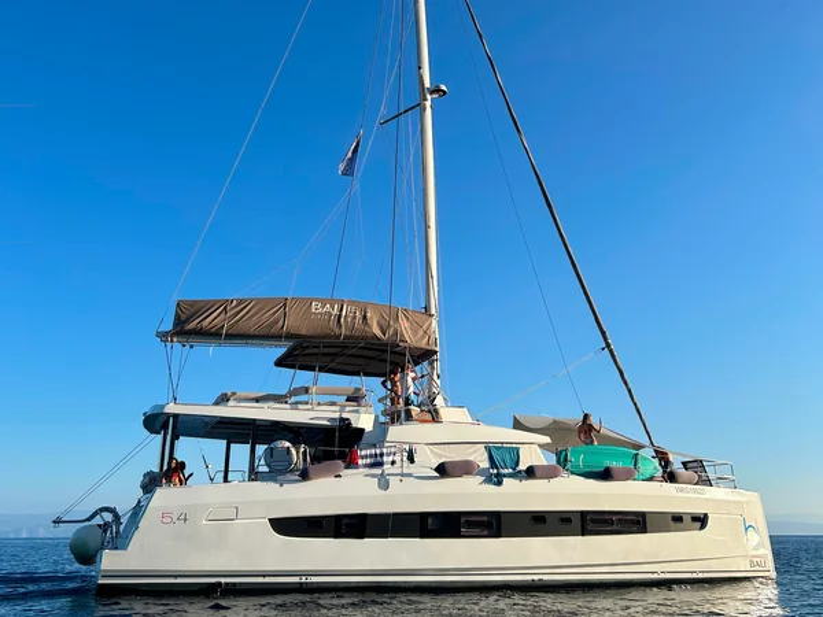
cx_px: 412
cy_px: 308
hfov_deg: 67.3
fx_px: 618
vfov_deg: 53.1
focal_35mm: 26
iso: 50
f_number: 1.5
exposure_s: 1/3968
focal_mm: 5.7
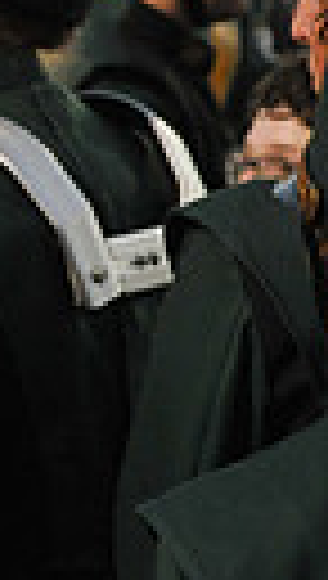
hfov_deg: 2.4
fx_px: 7603
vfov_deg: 4.4
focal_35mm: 494
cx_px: -795
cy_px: 265
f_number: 6.3
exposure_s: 1/125
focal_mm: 105
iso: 2500
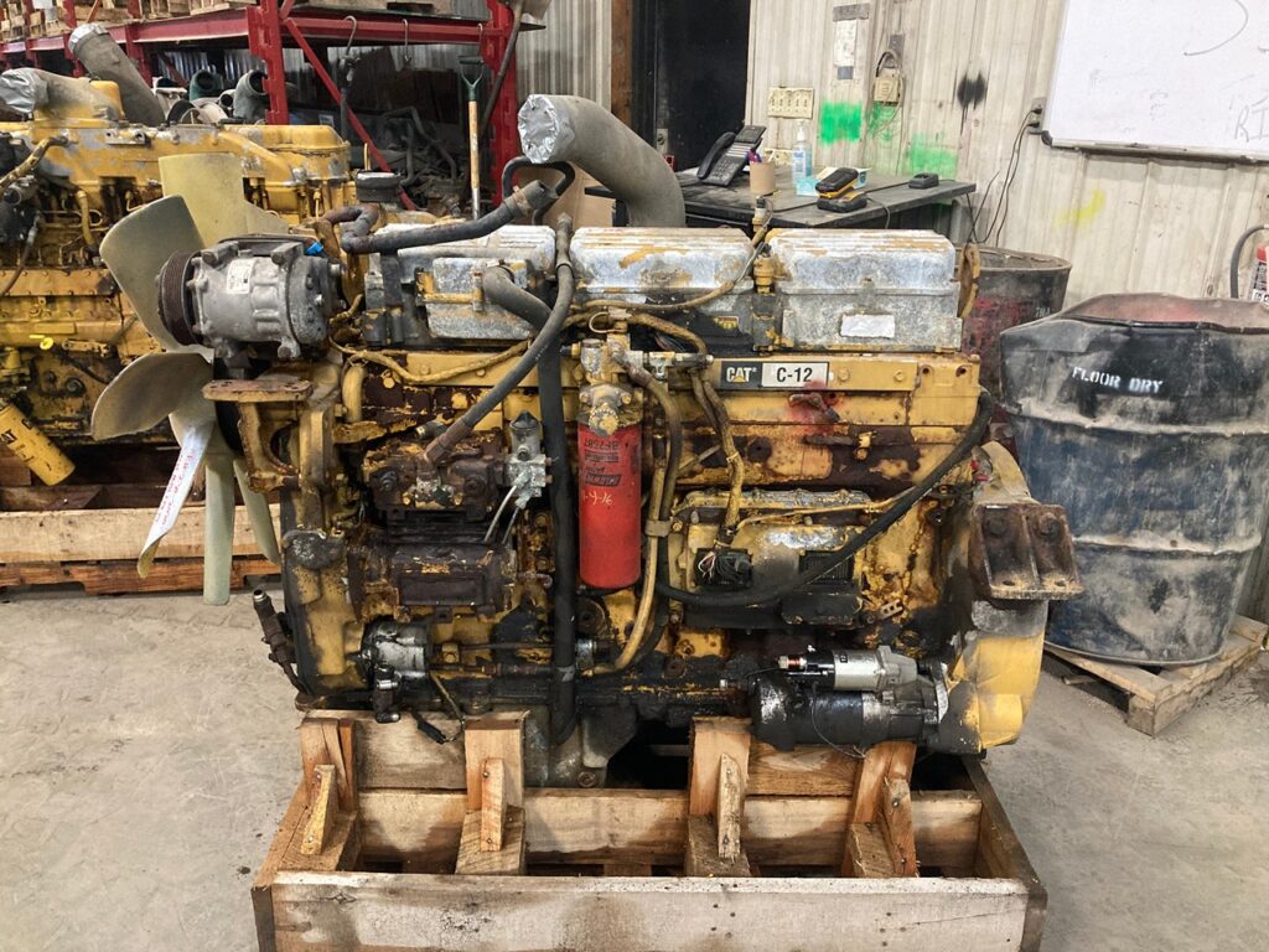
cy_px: 476
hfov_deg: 63.4
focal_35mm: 28
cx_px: 634
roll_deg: -1.4
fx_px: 1026
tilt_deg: -20.4
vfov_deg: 49.7
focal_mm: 3.99
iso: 400
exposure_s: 1/40
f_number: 1.8
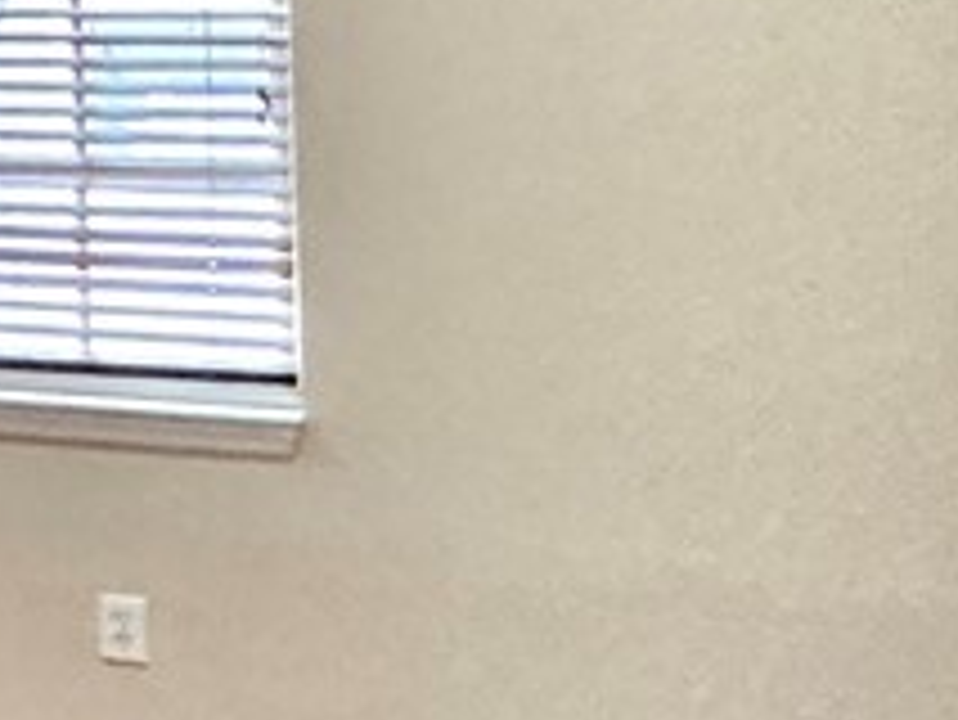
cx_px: -2015
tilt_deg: +2.4
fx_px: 2908
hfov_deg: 10.9
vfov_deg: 13.8
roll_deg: -0.3
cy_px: -104
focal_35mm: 105
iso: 250
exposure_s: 1/120
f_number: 2.2
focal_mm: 2.22
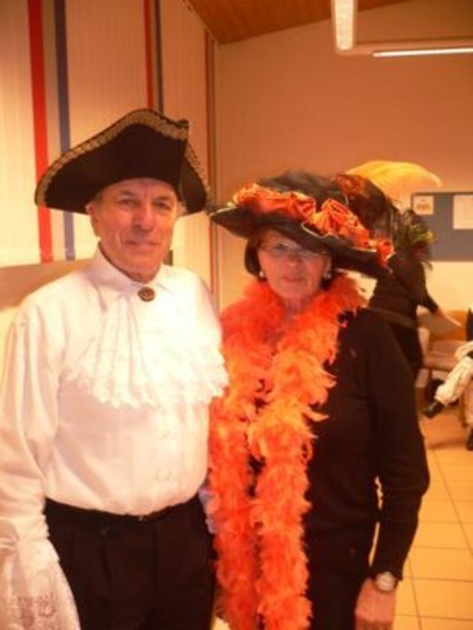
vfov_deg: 52.6
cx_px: 236
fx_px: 638
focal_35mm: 35
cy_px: 315
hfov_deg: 40.7
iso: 100
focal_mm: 5.8
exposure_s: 1/10
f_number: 2.8
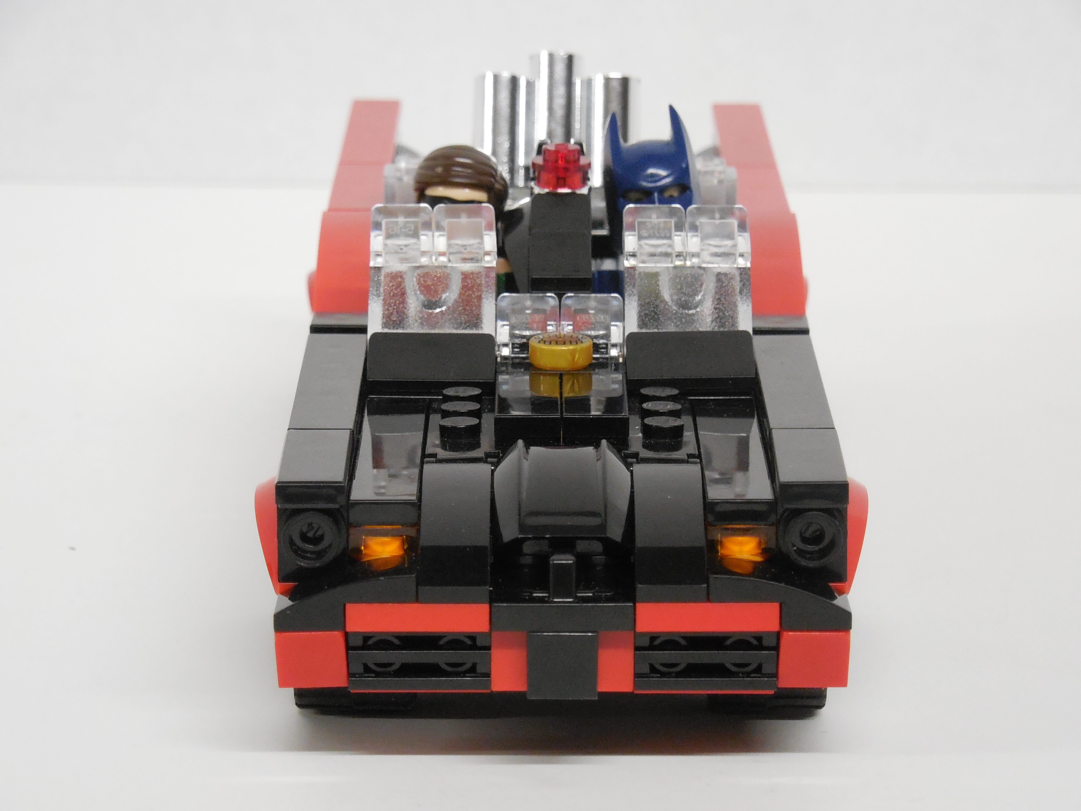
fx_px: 4185
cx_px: 540
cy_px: 406
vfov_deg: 11.1
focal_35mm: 134
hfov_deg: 14.7
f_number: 4.9
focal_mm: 24.2
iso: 800
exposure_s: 1/13
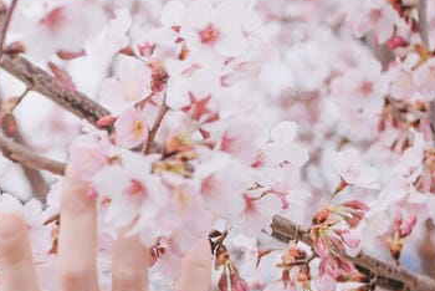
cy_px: 460
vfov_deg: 10.9
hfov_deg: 16.1
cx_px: -137
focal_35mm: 120
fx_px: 1451
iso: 100
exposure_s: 1/800
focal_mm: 35
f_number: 4
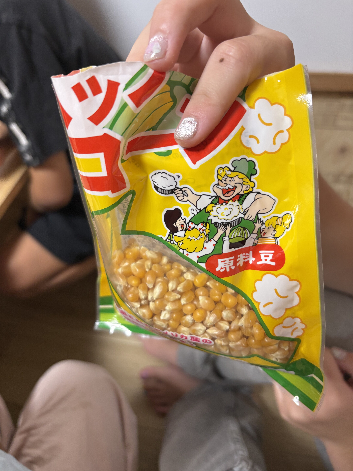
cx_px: 176
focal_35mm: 26
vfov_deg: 67.3
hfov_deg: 53.1
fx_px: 354
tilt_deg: -47.5
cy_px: 236
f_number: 1.6
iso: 160
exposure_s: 1/60
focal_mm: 5.96
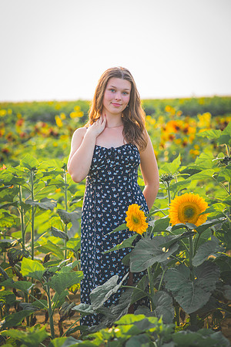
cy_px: 174
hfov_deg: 16.1
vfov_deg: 23.9
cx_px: 116
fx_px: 818
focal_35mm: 85
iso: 100
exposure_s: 1/640
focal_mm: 85
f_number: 2.8
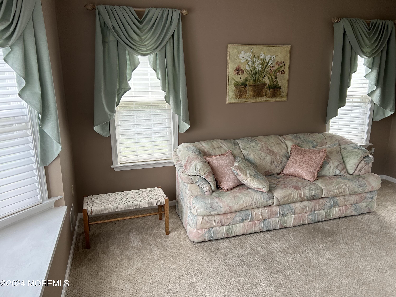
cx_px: 198
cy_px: 148
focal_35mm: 26
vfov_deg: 53.1
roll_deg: +0.4
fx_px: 297
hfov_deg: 67.3
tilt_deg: -14.2
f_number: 1.5
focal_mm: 5.7
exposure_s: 1/121
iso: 80
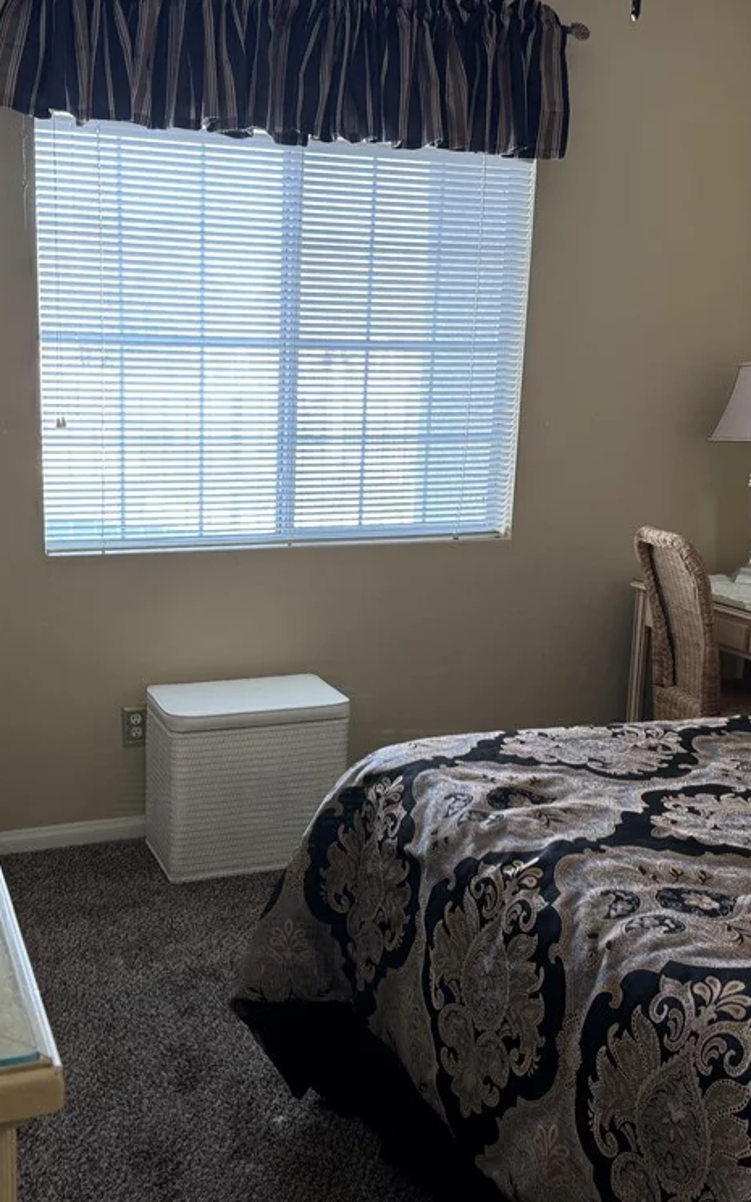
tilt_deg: -11.0
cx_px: 255
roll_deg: -1.0
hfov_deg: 35.9
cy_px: 588
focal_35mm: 35
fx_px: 1146
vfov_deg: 55.3
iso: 125
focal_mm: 6.76
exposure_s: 1/60
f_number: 1.78
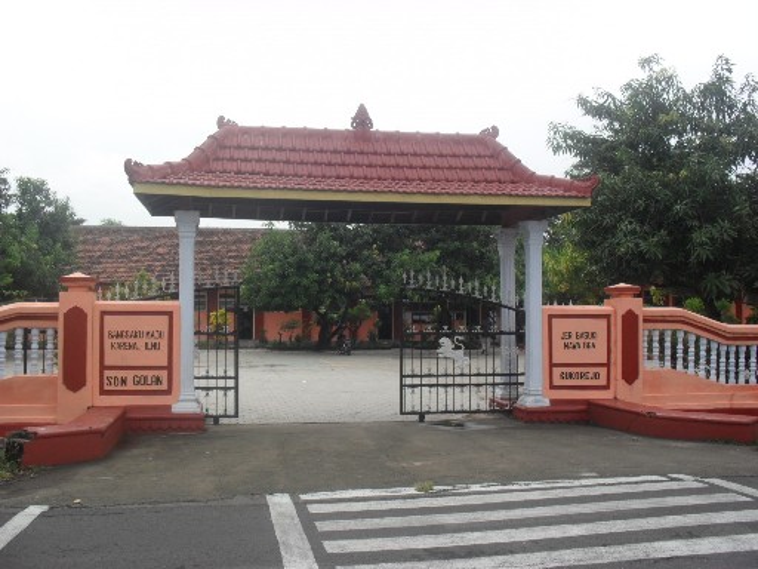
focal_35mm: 35
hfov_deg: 52.6
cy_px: 284
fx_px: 766
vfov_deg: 40.7
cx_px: 379
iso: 100
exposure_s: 1/125
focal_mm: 6.3
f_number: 8.4
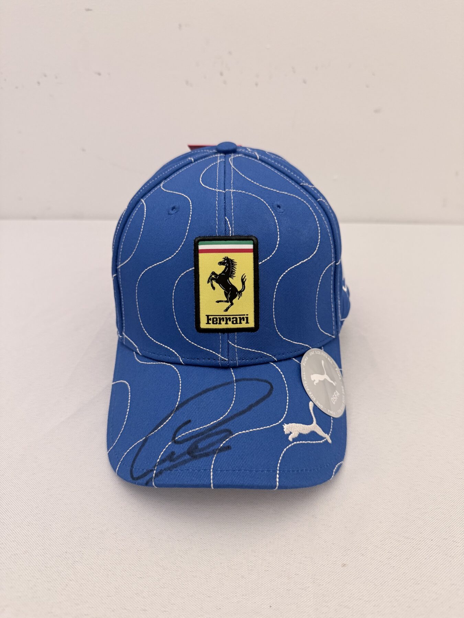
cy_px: 309
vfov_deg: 71.6
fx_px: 429
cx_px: 232
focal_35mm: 24
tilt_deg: -32.8
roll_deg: +0.1
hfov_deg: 56.8
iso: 320
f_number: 1.78
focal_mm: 6.76
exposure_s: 1/50
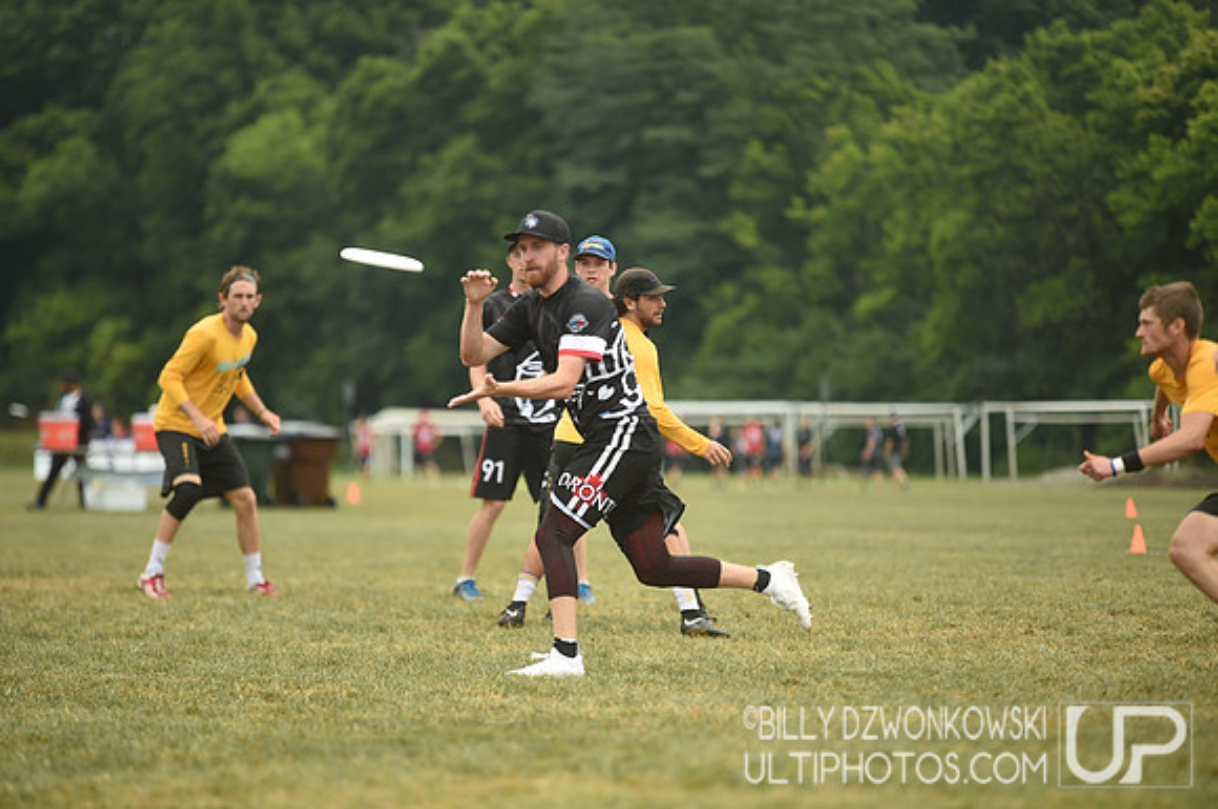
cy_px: 404
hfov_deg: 10.3
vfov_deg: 6.8
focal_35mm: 200
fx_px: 6757
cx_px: 609
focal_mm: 200
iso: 200
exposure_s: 1/1250
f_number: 2.8
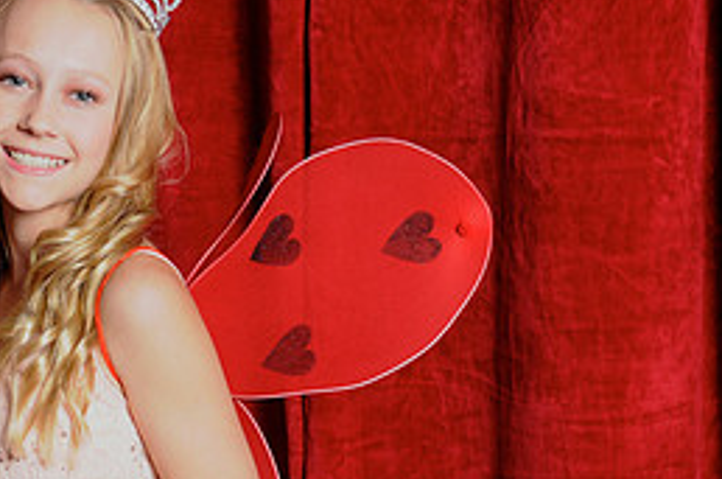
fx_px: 2162
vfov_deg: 12.6
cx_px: -42
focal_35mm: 108
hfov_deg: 18.3
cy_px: 248
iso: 400
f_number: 8
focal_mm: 32
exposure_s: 1/60
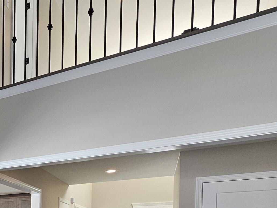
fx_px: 304
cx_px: -71
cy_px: 251
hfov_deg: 35.7
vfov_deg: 31.4
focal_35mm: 38
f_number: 2.2
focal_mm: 1.74
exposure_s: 1/60
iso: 50
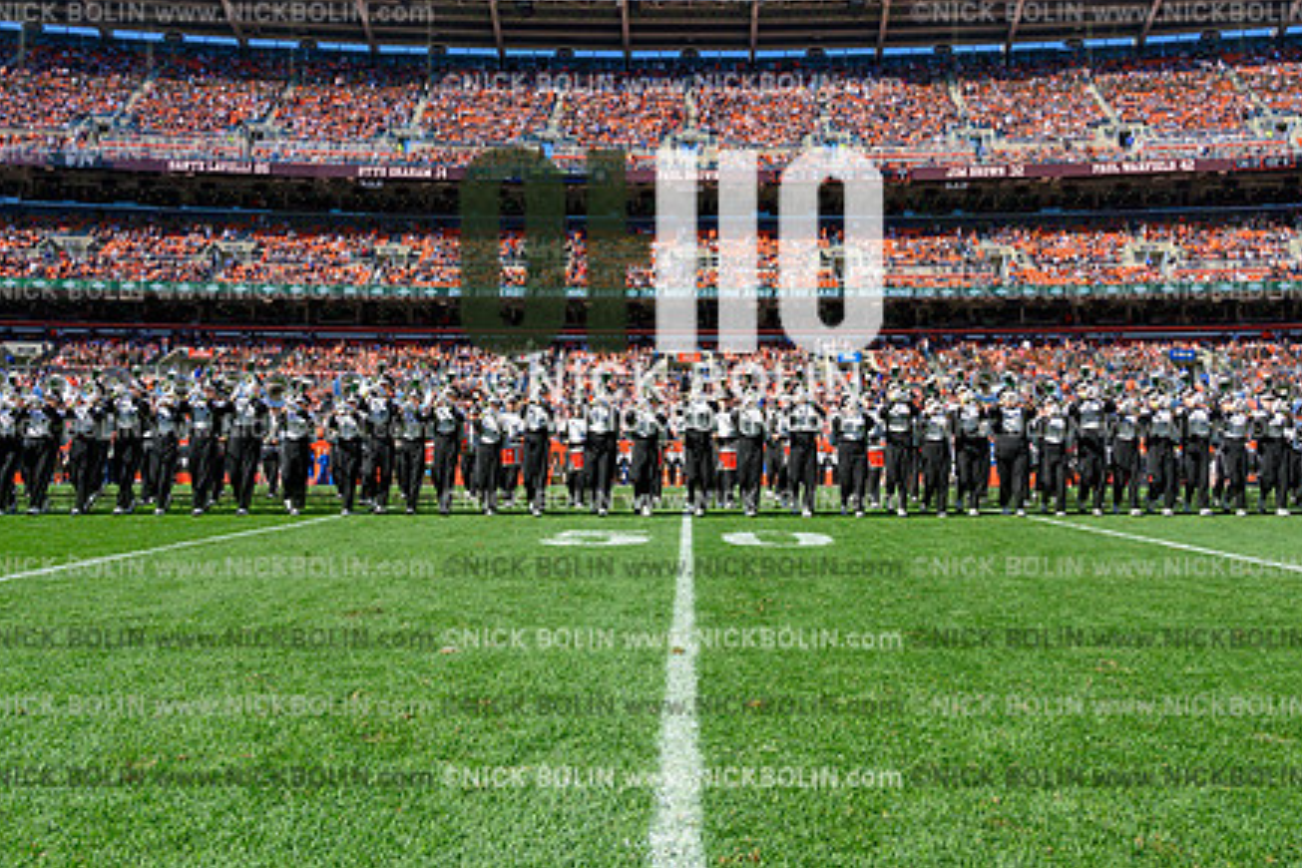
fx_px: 1157
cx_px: 670
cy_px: 292
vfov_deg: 40.6
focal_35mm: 32
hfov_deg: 58.7
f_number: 8
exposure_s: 1/3200
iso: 1000
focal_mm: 24
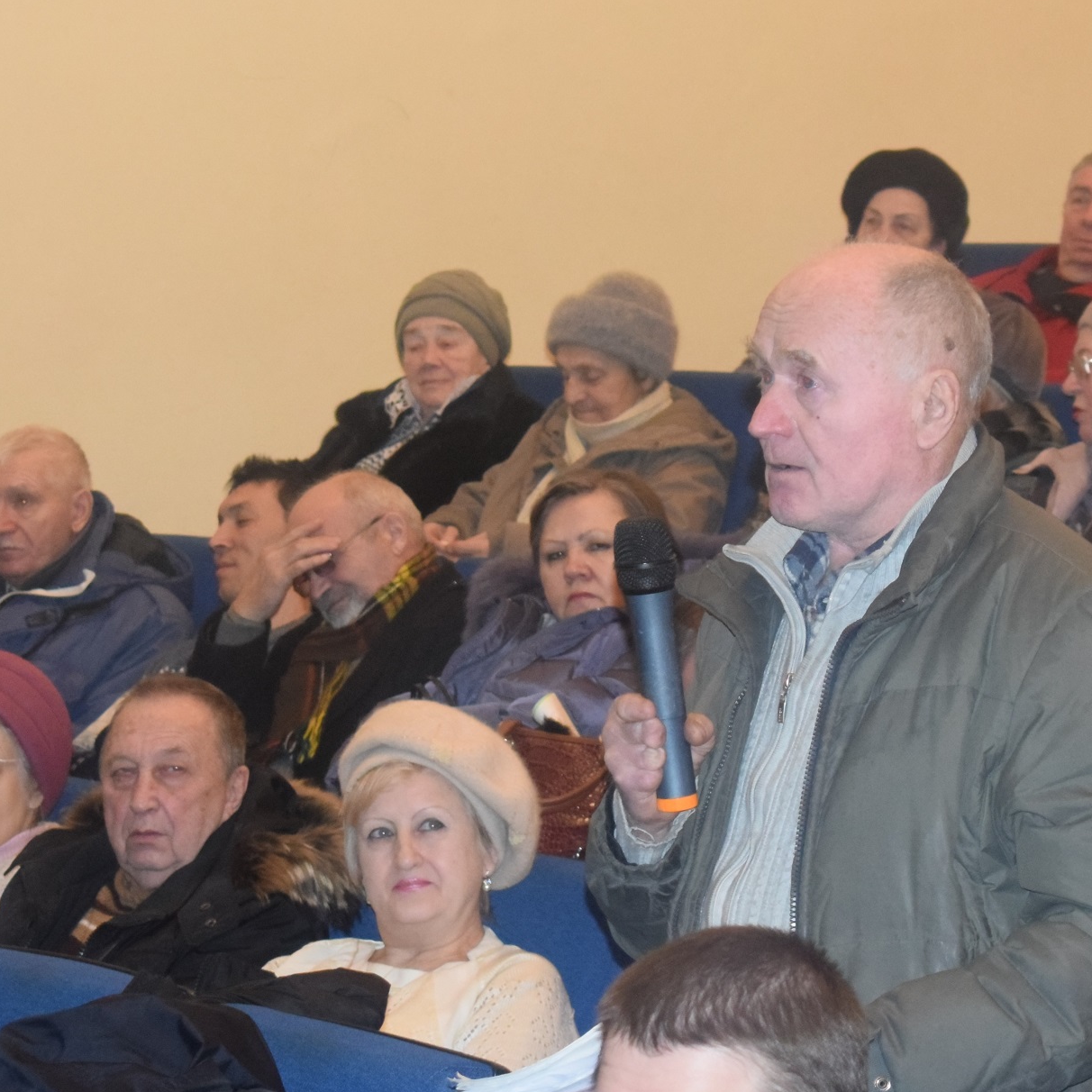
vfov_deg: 16.5
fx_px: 3770
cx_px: 430
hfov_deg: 16.5
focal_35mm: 106
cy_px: 547
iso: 2800
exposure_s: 1/60
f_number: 5.6
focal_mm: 55
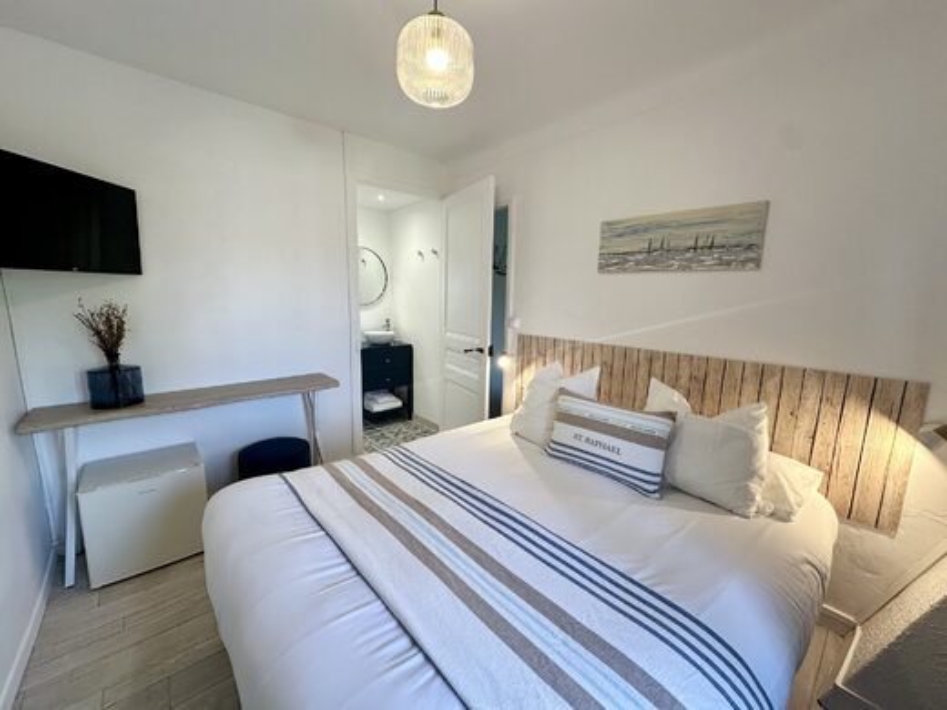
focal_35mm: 14
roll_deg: -1.1
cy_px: 355
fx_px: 383
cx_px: 474
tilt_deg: -9.1
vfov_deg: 85.7
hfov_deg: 102.1
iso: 100
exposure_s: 1/99
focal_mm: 2.22
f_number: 2.2
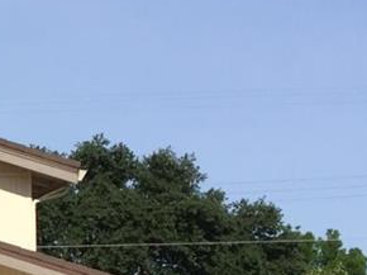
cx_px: -480
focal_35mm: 150
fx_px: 1589
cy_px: 394
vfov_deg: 9.6
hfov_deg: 11.3
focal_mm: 4.15
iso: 32
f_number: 2.2
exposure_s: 1/2475
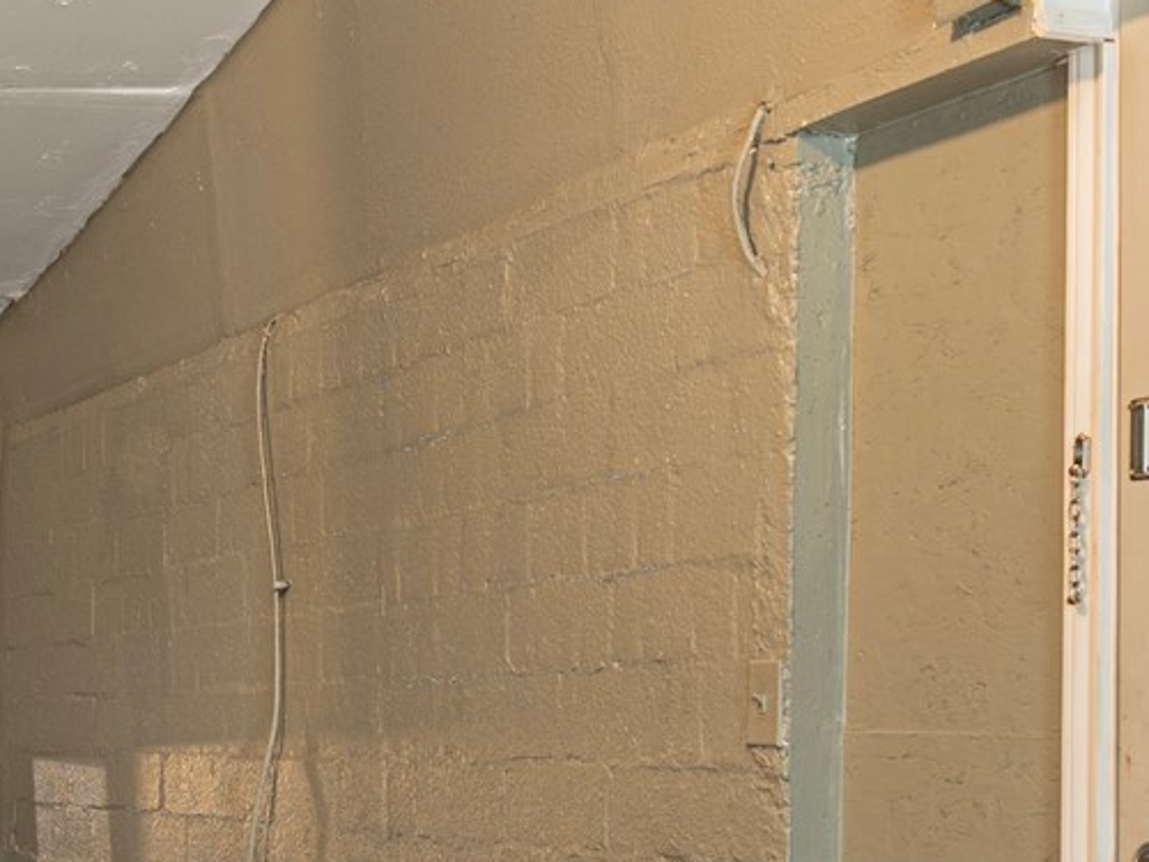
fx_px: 2357
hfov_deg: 25.0
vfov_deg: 20.4
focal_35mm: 71
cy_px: 751
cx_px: -188
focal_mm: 17
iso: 100
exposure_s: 2.5
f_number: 9
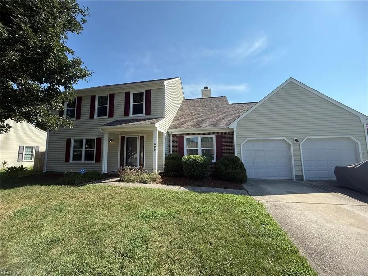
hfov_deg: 102.1
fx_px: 149
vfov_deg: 85.7
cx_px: 184
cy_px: 138
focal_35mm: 14
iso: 50
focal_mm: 2.22
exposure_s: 1/1285
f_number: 2.2
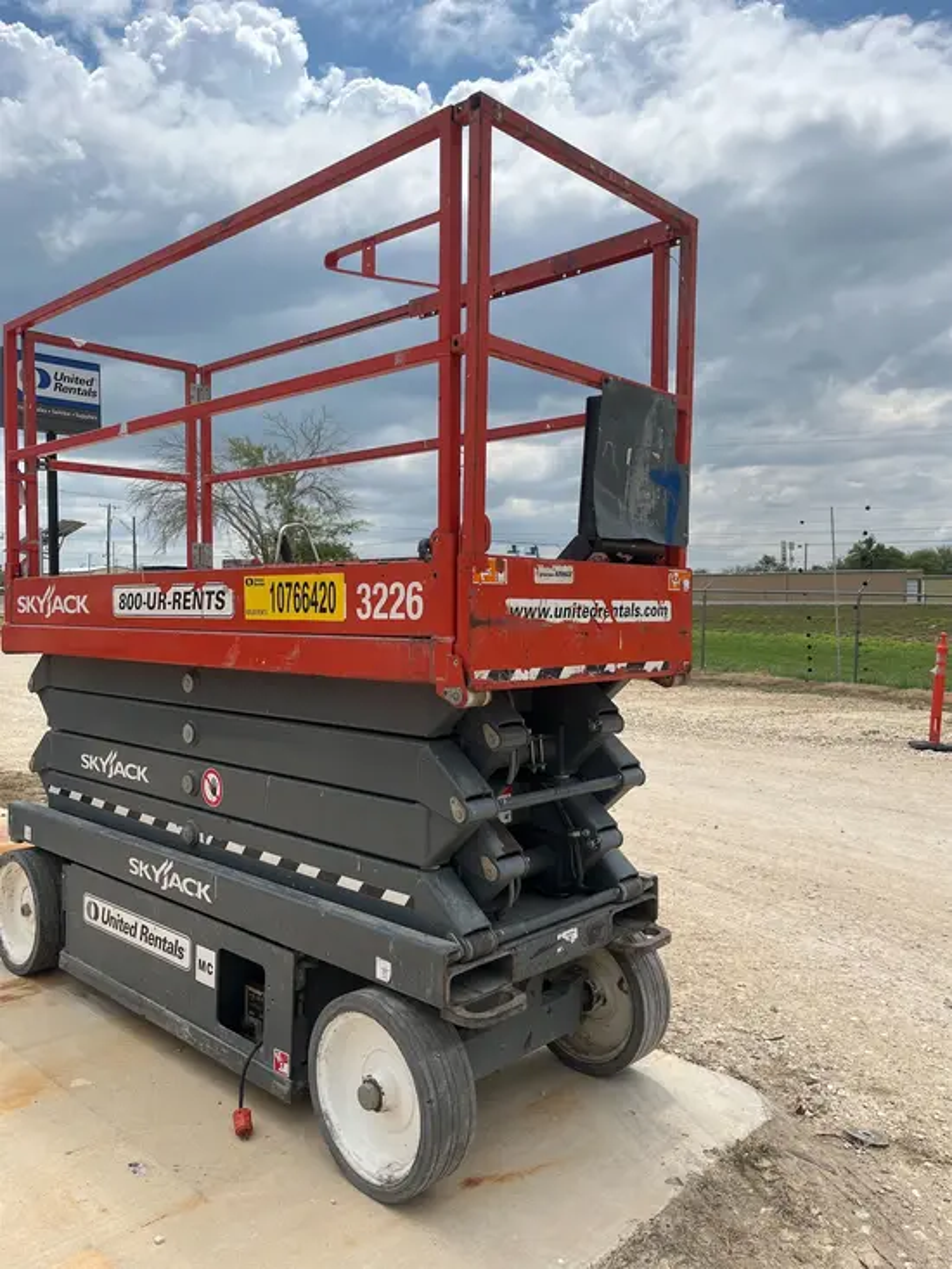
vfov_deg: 67.3
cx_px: 476
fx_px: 953
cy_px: 634
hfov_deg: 53.1
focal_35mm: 26
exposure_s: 1/5556
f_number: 1.6
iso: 50
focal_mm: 5.1
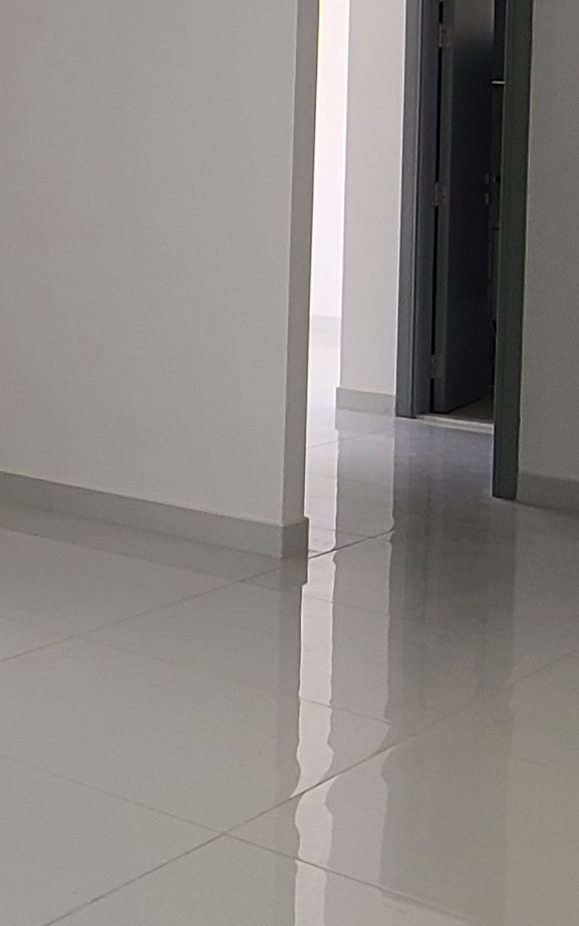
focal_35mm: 60
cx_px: -504
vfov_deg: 33.0
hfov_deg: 17.2
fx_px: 1514
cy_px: 179
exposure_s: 1/60
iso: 100
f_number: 2.2
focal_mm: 2.2
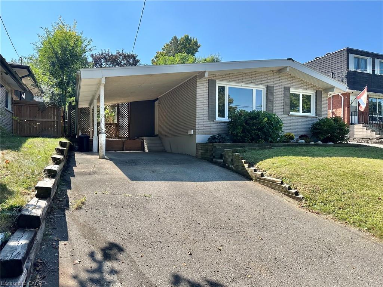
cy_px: 144
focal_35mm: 24
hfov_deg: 71.6
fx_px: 266
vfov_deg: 56.8
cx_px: 192
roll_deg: -2.3
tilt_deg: +1.4
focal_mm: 6.86
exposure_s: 1/2155
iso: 80
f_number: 1.78
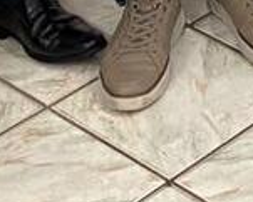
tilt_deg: -12.1
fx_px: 1514
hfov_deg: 9.2
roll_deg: +0.4
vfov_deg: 6.6
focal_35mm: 202
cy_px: -506
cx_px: 436
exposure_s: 1/60
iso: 250
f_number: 1.6
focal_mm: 5.96
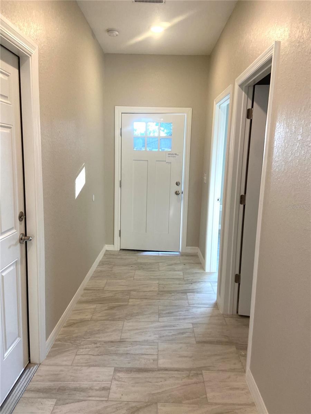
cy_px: 207
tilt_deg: -7.9
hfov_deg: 53.1
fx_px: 311
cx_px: 156
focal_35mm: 26
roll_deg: -1.4
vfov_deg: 67.3
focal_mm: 4.25
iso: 125
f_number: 1.8
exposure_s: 1/120
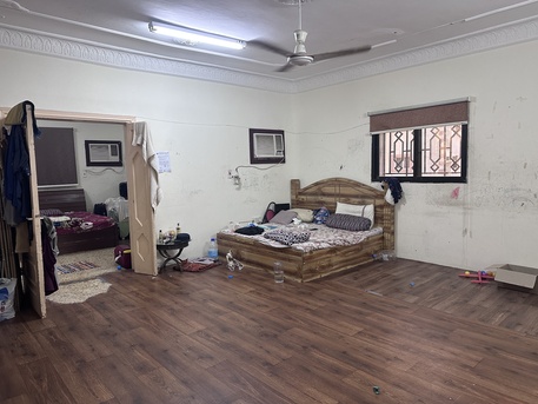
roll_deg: +1.7
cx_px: 269
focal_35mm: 24
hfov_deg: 71.6
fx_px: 373
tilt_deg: -7.0
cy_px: 202
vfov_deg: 56.8
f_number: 1.78
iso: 200
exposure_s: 1/120
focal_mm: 6.86
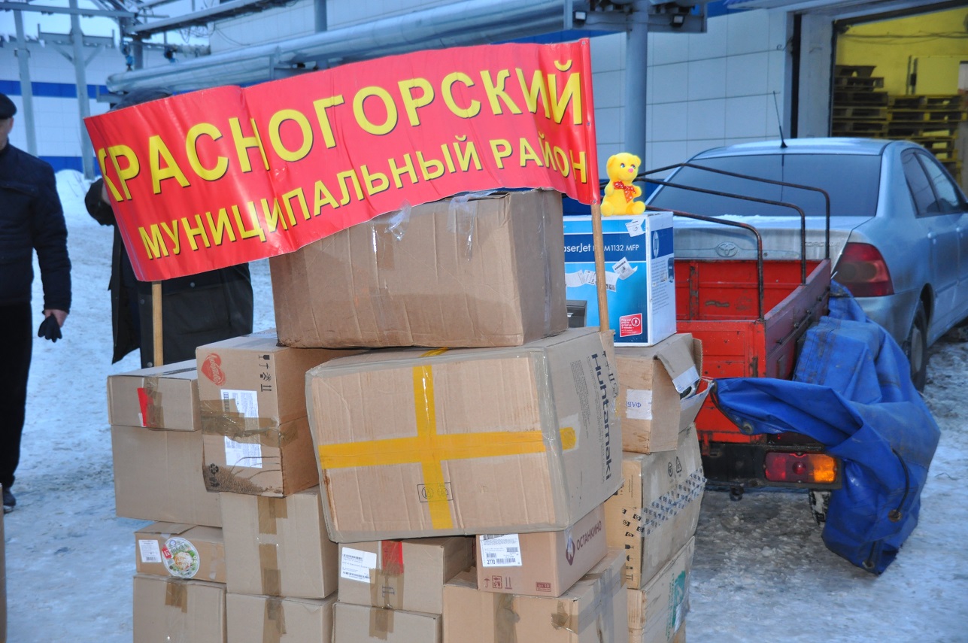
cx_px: 484
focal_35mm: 48
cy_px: 322
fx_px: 1289
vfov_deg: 28.0
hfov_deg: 41.2
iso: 800
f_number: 4
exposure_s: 1/60
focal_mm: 32
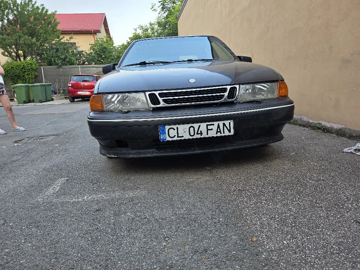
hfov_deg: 73.9
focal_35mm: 23
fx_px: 239
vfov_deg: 58.9
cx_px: 180
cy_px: 135
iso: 50
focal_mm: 6.5
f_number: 1.4
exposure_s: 1/182
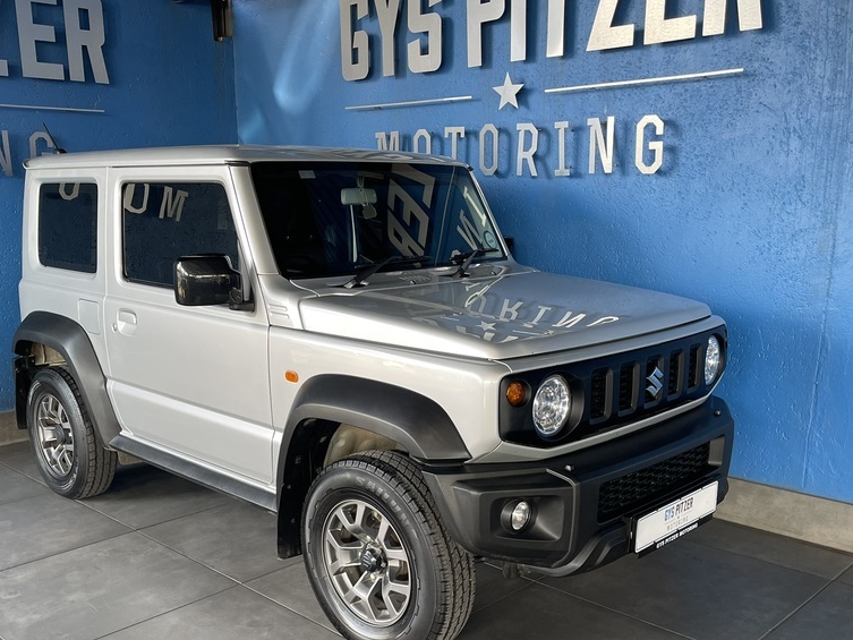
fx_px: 838
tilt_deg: -14.4
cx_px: 406
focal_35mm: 34
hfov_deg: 53.9
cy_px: 406
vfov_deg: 41.5
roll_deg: +1.0
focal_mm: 5.1
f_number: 1.6
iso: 100
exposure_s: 1/121
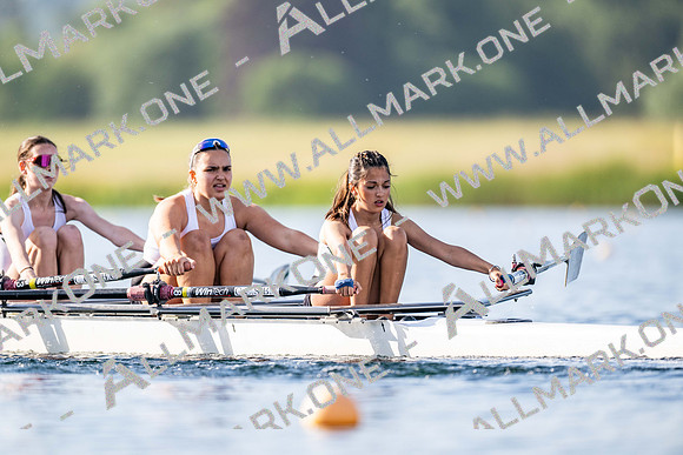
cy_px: 228
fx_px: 11385
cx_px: 342
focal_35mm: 600
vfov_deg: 2.3
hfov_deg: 3.4
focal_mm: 600
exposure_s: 1/2500
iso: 500
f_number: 4
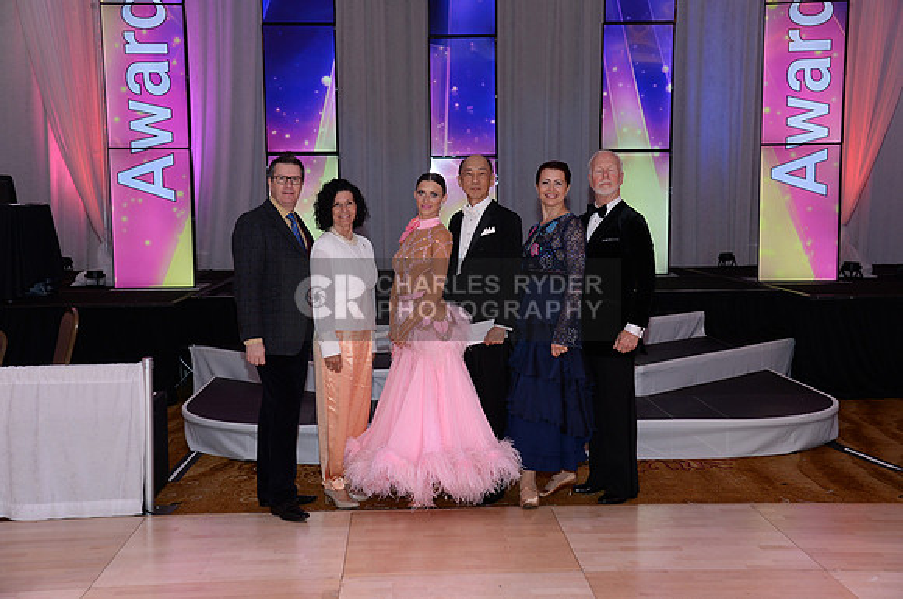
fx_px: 1202
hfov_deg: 41.2
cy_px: 300
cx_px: 452
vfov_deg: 28.0
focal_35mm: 48
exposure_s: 1/250
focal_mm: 48
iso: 1600
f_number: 5.6
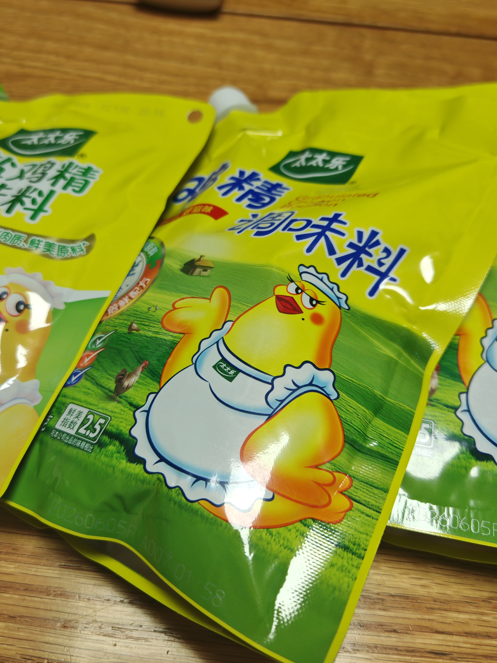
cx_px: 225
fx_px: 613
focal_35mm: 32
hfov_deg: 44.1
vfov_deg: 56.7
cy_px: 300
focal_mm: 6.67
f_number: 1.9
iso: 320
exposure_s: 1/100
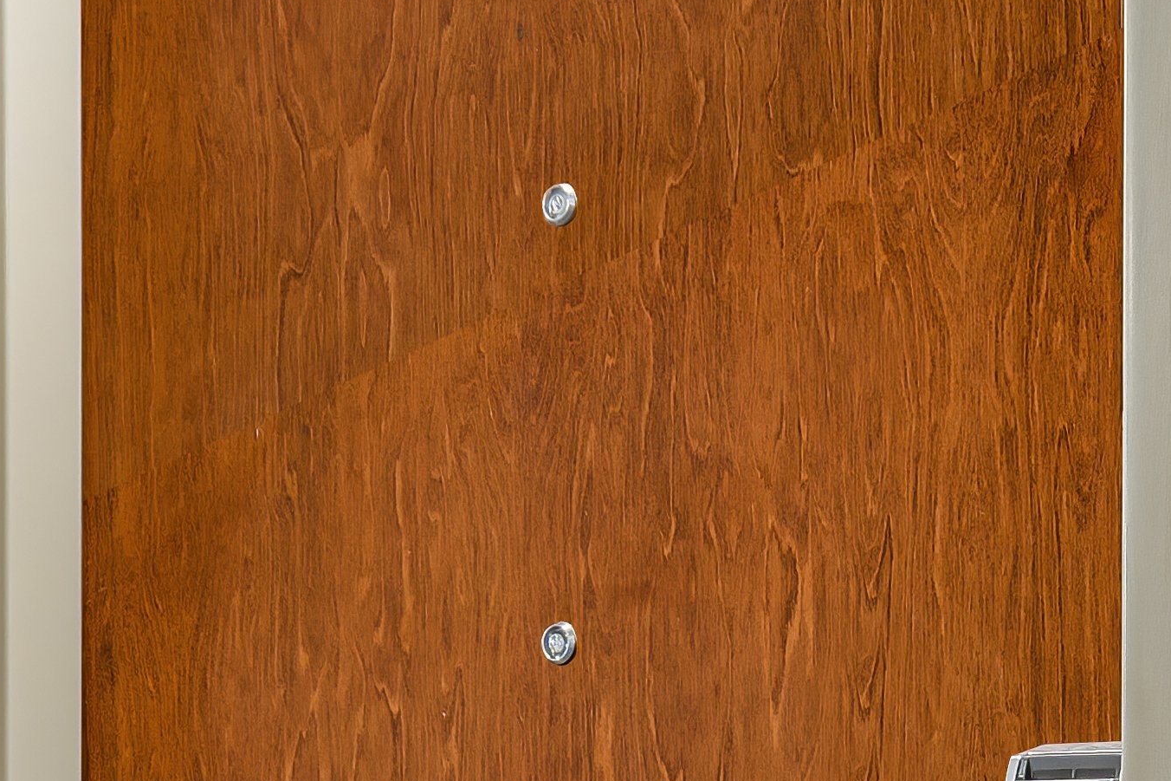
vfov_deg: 18.2
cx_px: 1154
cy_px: 924
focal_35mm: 71
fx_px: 2310
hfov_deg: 27.0
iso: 320
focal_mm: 11.5
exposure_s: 2
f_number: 9
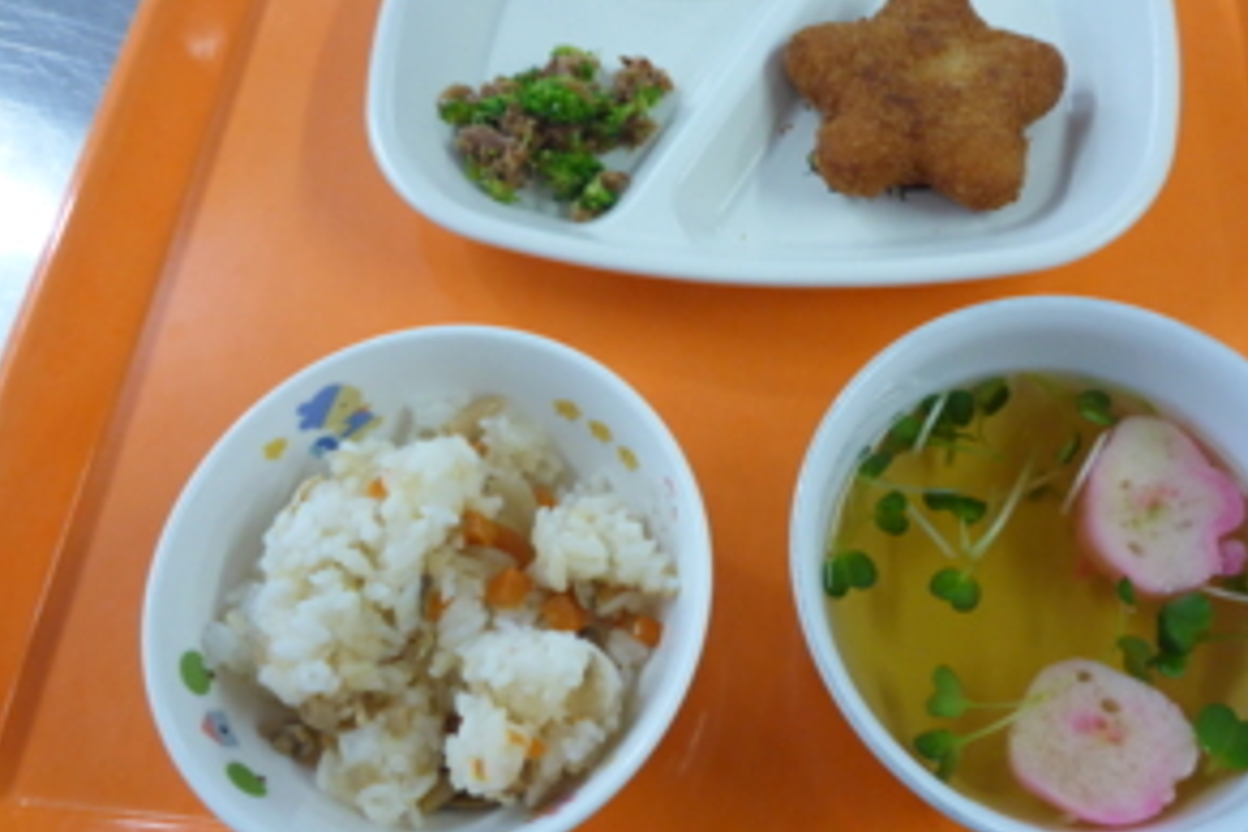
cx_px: 716
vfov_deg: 37.7
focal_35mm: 35
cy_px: 335
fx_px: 1213
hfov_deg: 54.2
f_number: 3.3
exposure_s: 1/50
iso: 400
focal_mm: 4.9
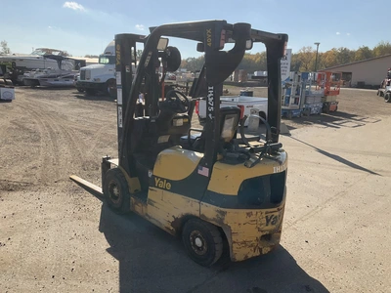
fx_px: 328
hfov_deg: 61.7
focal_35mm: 29
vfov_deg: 48.2
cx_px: 196
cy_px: 146
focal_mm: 3
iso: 25
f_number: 1.8
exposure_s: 1/1984
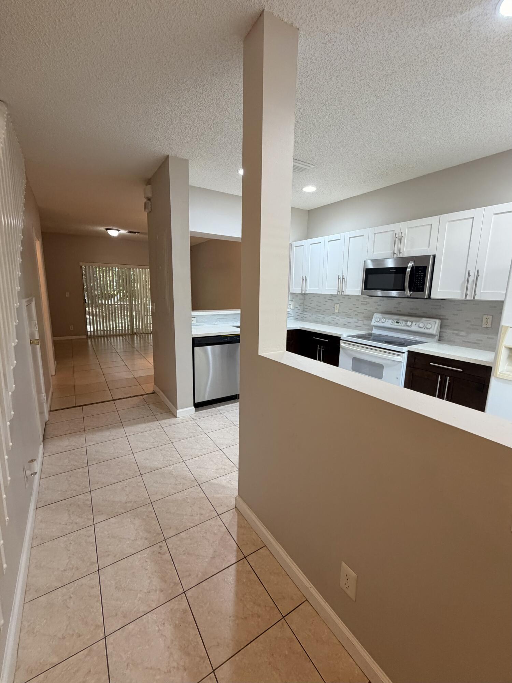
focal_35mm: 14
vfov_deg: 102.1
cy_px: 342
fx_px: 276
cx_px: 256
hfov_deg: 85.7
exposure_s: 1/120
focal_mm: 2.22
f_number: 2.2
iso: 250
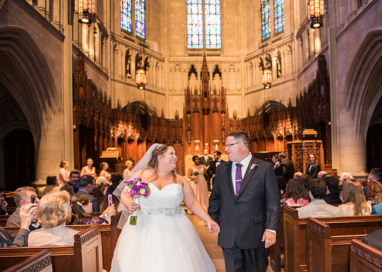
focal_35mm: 31
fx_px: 331
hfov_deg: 59.2
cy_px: 165
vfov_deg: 44.5
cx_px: 239
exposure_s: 1/100
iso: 2800
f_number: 2.8
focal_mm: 24
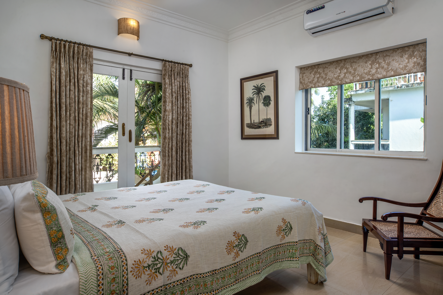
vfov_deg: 55.1
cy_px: 148
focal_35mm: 23
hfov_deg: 76.1
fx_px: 283
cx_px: 222
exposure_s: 1/8
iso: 64
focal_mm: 23
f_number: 18
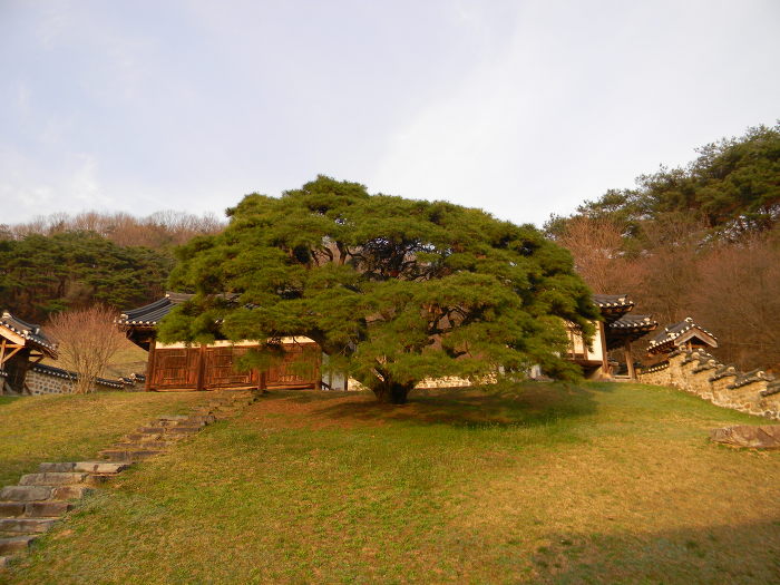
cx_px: 390
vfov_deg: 49.7
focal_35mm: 28
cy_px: 292
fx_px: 631
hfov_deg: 63.4
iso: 80
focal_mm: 5
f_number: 3.5
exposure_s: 1/195
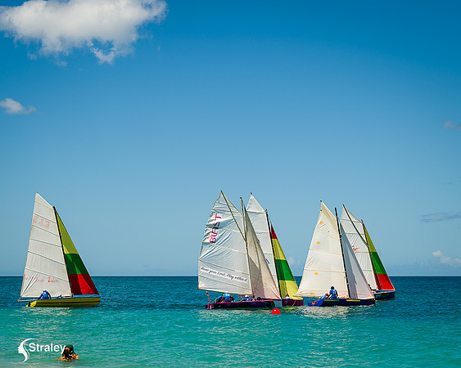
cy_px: 184
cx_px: 241
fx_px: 1197
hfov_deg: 21.8
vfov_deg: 17.5
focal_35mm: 88
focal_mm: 77
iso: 72
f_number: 8
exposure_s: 1/320
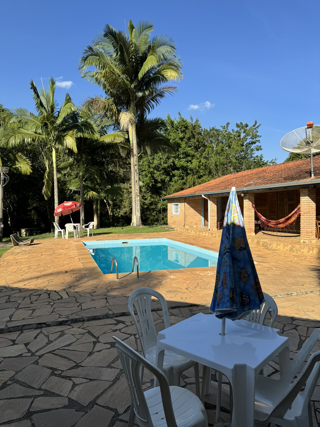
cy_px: 214
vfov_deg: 71.6
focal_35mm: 24
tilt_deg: -0.7
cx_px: 160
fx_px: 296
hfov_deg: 56.8
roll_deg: +0.2
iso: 80
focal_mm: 6.76
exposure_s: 1/2959
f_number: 1.78
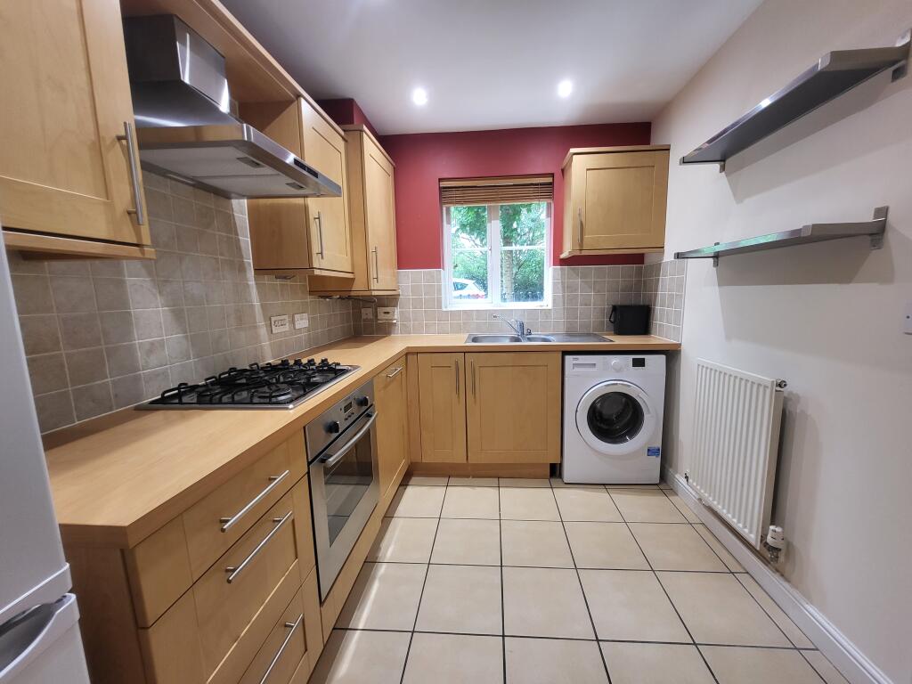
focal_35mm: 13
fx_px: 343
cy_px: 342
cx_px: 456
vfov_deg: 89.9
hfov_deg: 106.2
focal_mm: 1.74
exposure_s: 1/50
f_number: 2.2
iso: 160
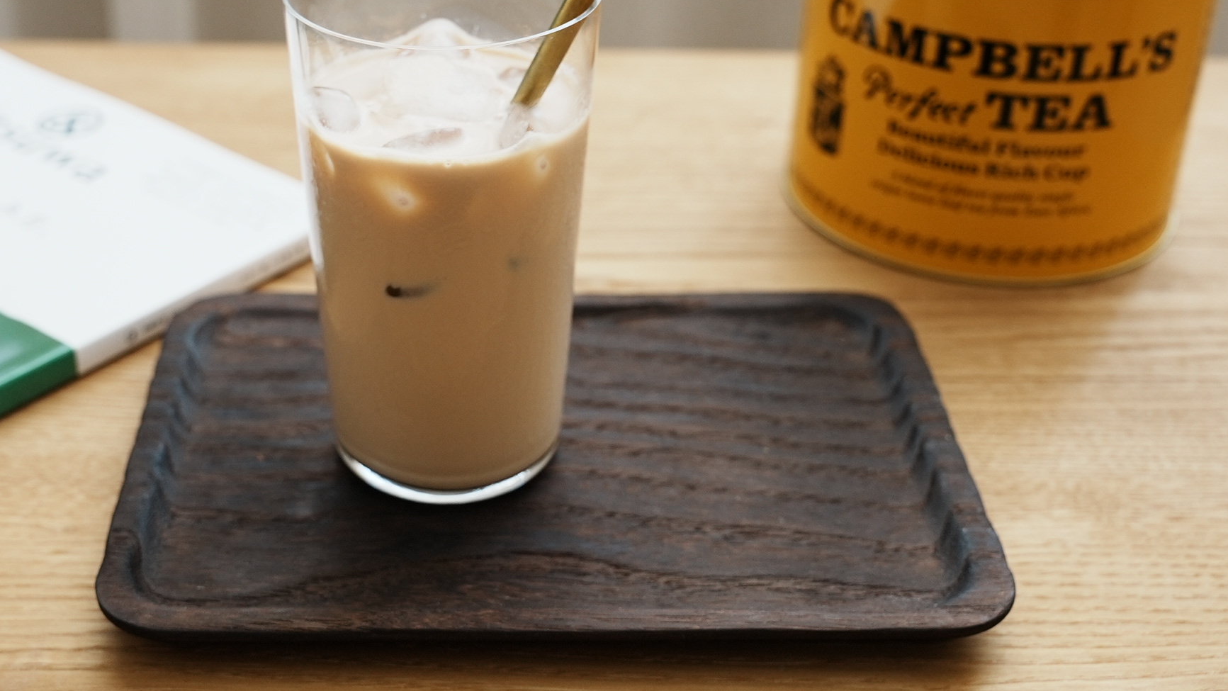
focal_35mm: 54
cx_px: 482
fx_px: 1758
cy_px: 237
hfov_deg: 38.3
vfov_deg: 22.1
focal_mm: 42
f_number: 6.3
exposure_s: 1/50
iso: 1250
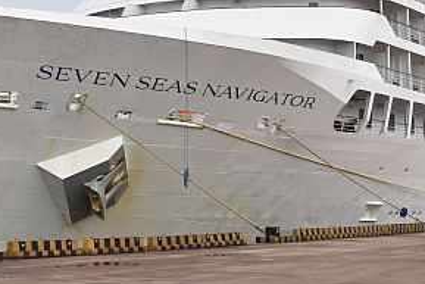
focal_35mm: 83
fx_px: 980
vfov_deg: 16.3
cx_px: 250
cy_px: 36
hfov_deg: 24.4
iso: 100
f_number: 9
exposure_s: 1/160
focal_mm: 20
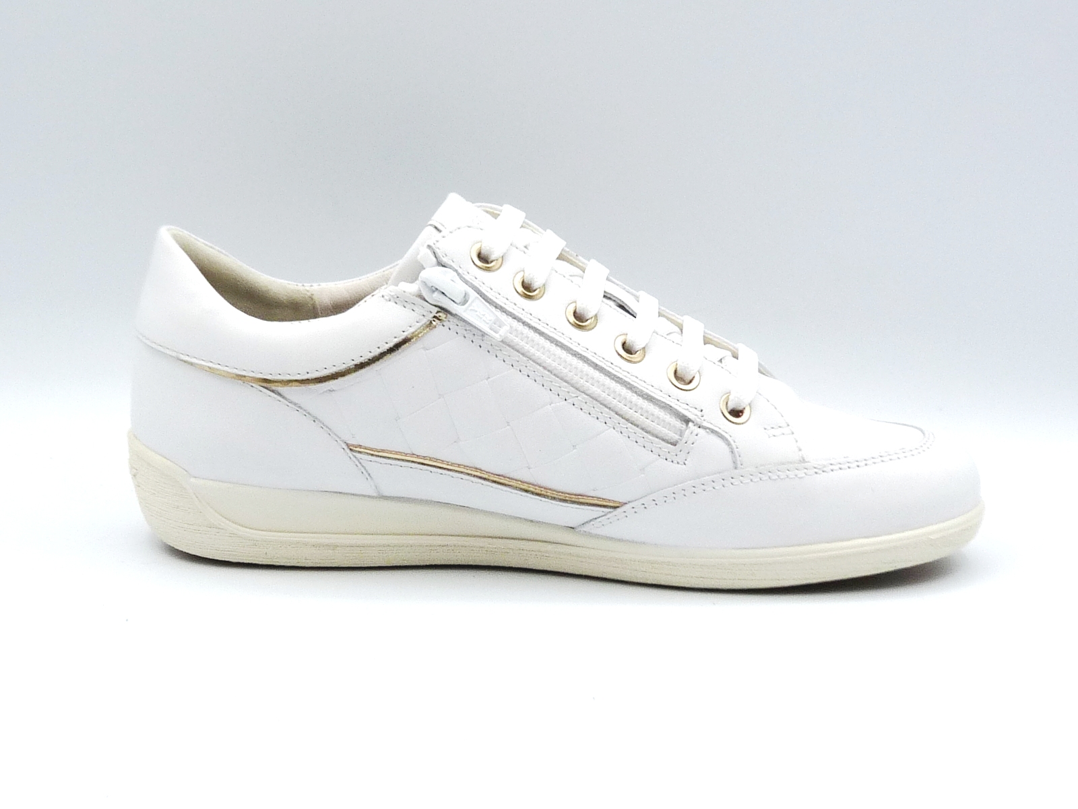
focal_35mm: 48
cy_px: 404
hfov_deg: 39.7
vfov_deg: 30.3
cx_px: 539
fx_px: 1495
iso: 100
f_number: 5
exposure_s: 1/250
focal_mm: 4.8
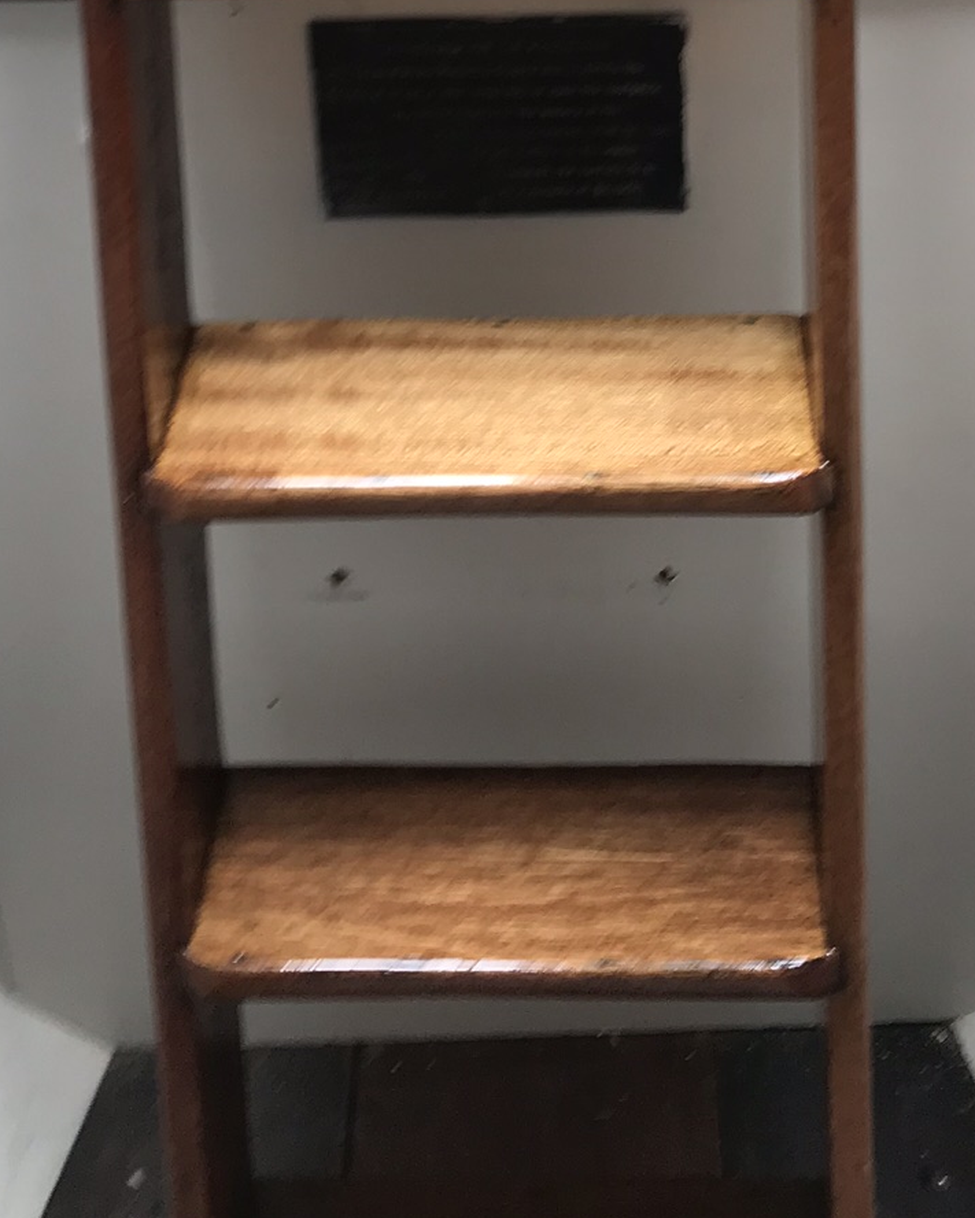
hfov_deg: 24.2
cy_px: -81
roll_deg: +2.8
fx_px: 2271
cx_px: 601
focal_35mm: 63
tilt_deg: -29.4
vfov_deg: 27.7
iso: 25
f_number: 1.8
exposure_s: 1/60
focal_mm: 3.99
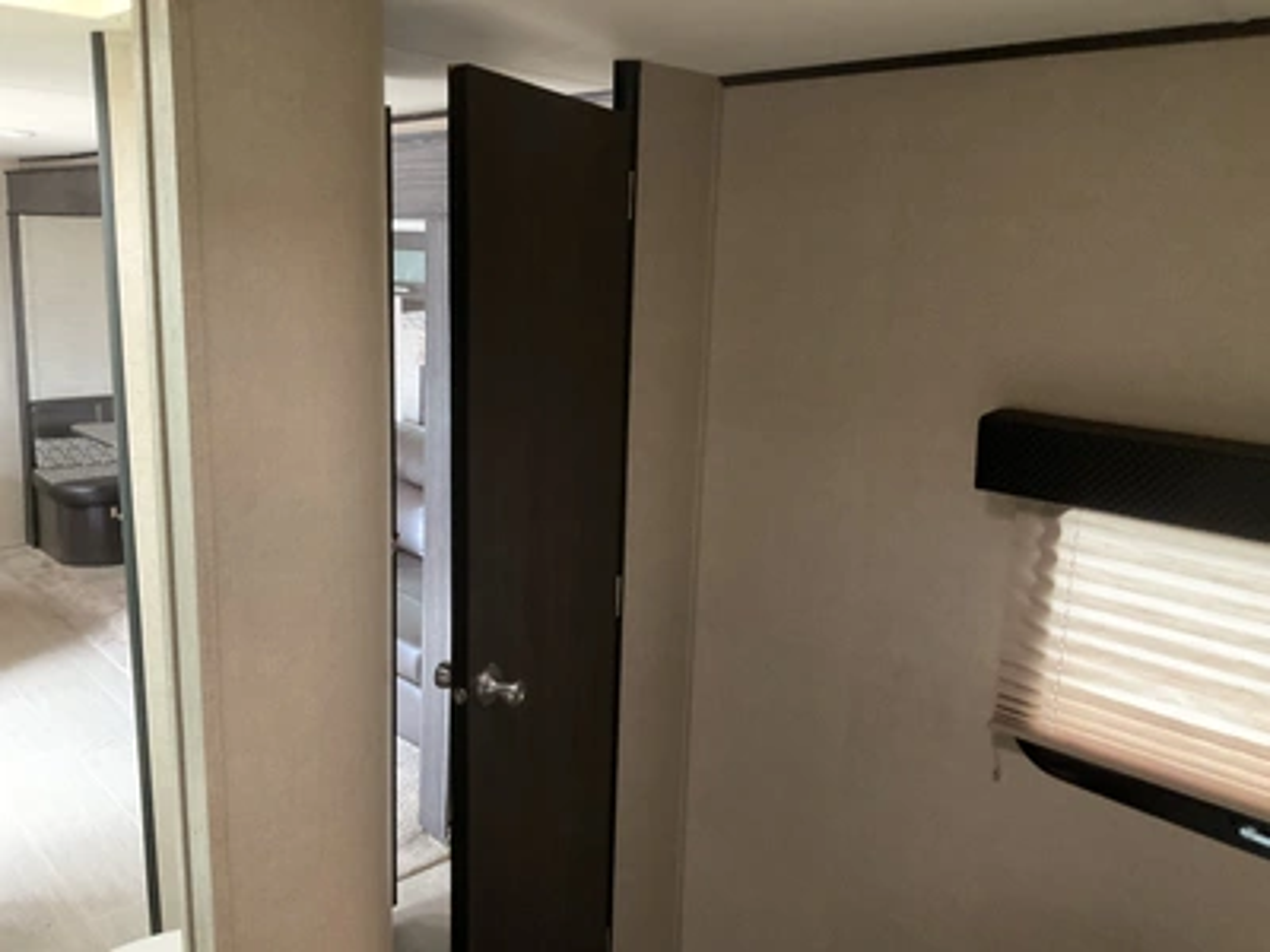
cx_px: 635
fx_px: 1064
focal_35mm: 29
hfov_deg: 61.7
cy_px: 476
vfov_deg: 48.2
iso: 320
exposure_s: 1/38
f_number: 1.8
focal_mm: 3
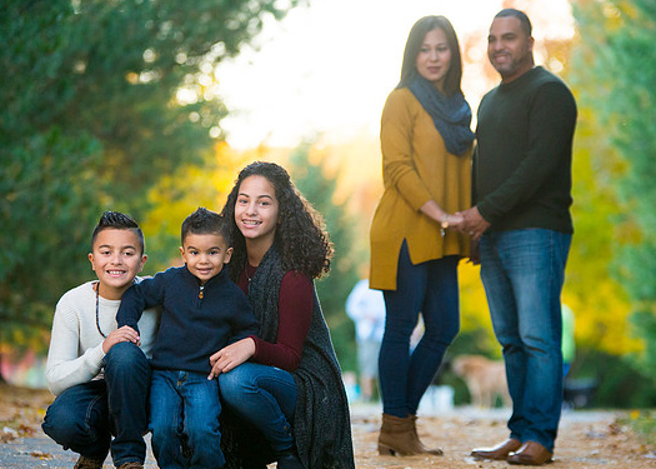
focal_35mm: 192
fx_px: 3577
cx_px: 316
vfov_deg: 7.5
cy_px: 291
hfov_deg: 10.5
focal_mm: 140
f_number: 3.2
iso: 1250
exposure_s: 1/640
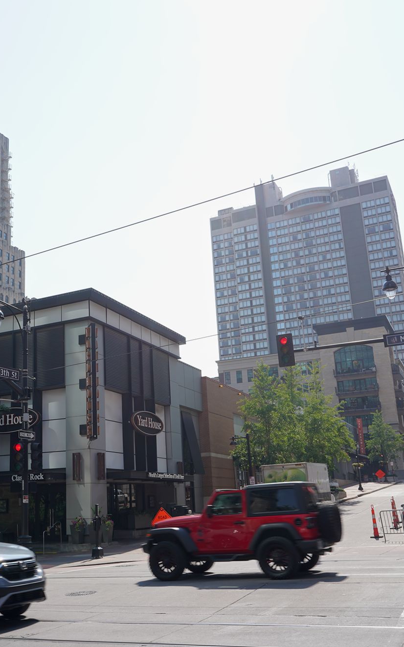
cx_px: 117
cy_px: 325
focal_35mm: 37
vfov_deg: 52.8
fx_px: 652
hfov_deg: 33.9
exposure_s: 1/100
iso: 100
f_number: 11
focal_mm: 24
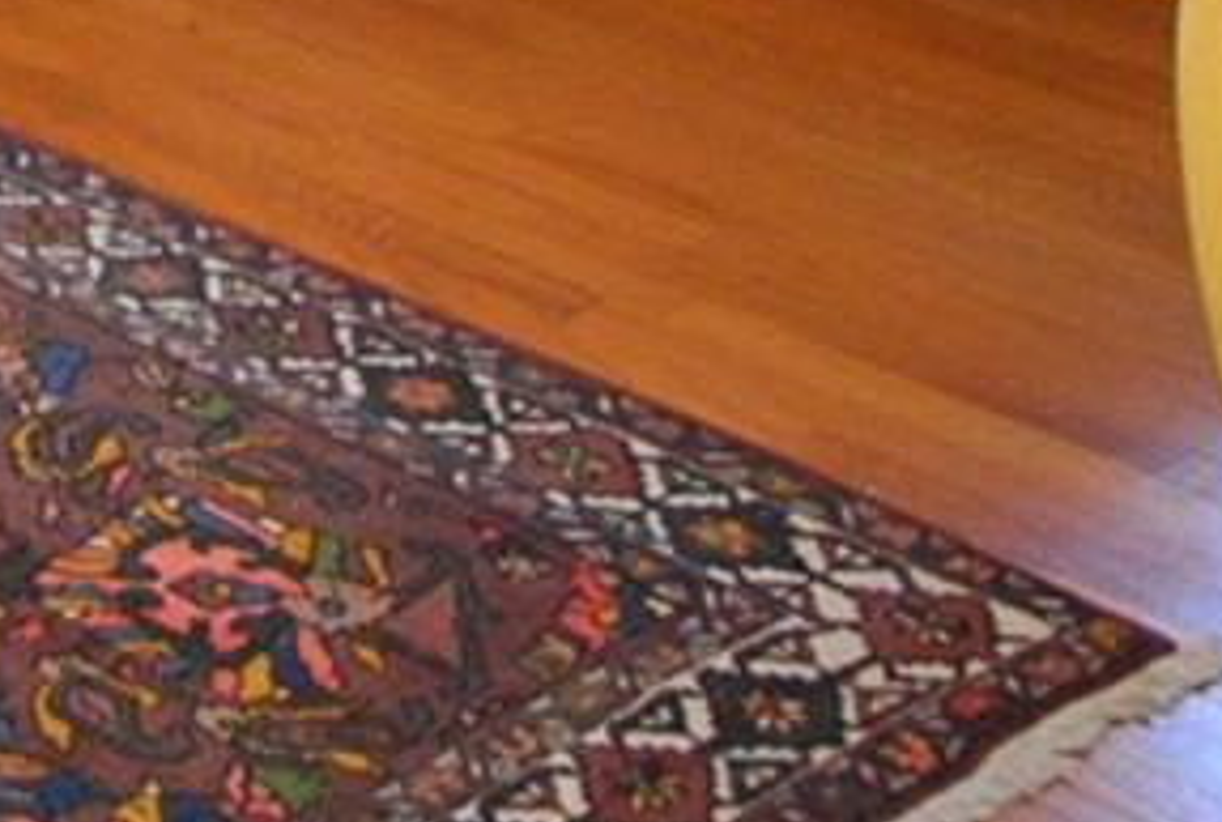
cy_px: -1261
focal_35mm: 107
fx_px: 3642
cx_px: -383
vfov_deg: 10.7
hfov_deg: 17.8
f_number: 4
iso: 400
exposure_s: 1/50
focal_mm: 10
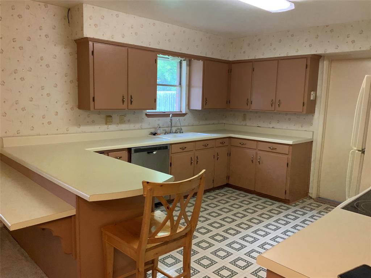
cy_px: 139
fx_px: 311
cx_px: 186
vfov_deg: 48.2
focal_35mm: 29
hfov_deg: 61.7
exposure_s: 1/60
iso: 200
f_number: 1.8
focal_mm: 3
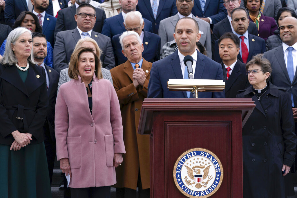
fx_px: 743
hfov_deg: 22.6
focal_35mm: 90
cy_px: 99
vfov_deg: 15.2
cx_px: 148
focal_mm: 90
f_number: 7.1
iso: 500
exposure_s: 1/400
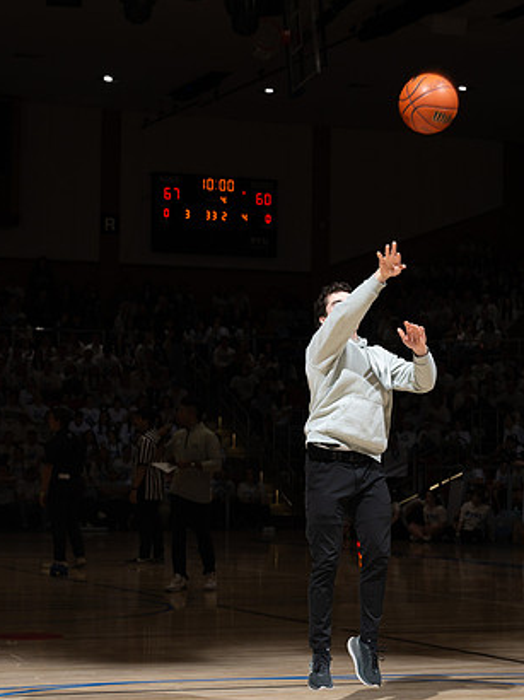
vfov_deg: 19.3
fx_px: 2061
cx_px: 373
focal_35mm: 102
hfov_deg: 14.4
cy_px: 352
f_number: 6.3
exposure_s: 1/60
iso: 100
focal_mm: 70
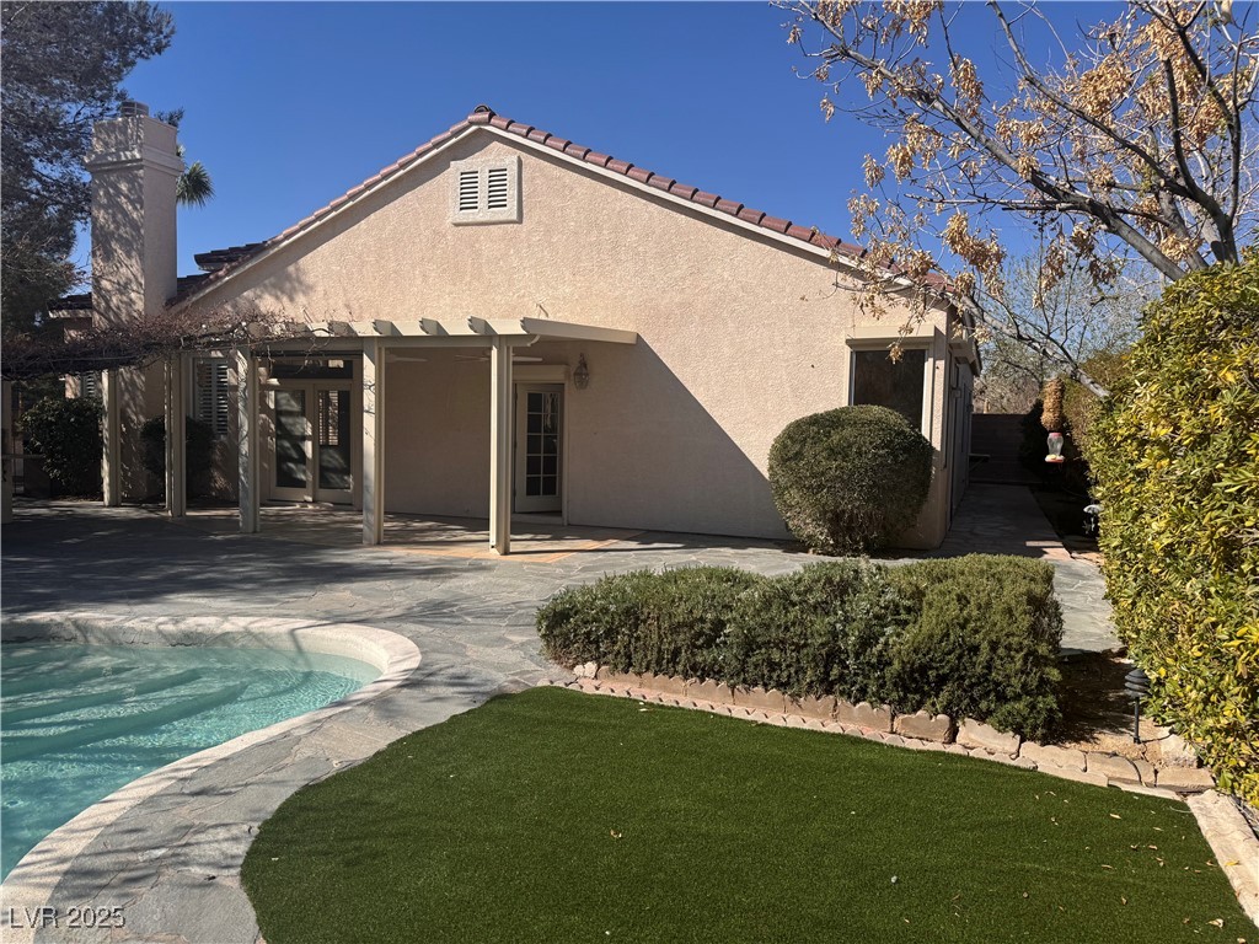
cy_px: 472
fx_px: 873
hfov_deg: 71.6
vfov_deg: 56.8
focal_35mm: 24
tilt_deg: -3.4
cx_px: 630
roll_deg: -1.1
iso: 80
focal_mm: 6.76
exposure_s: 1/5348
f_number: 1.78
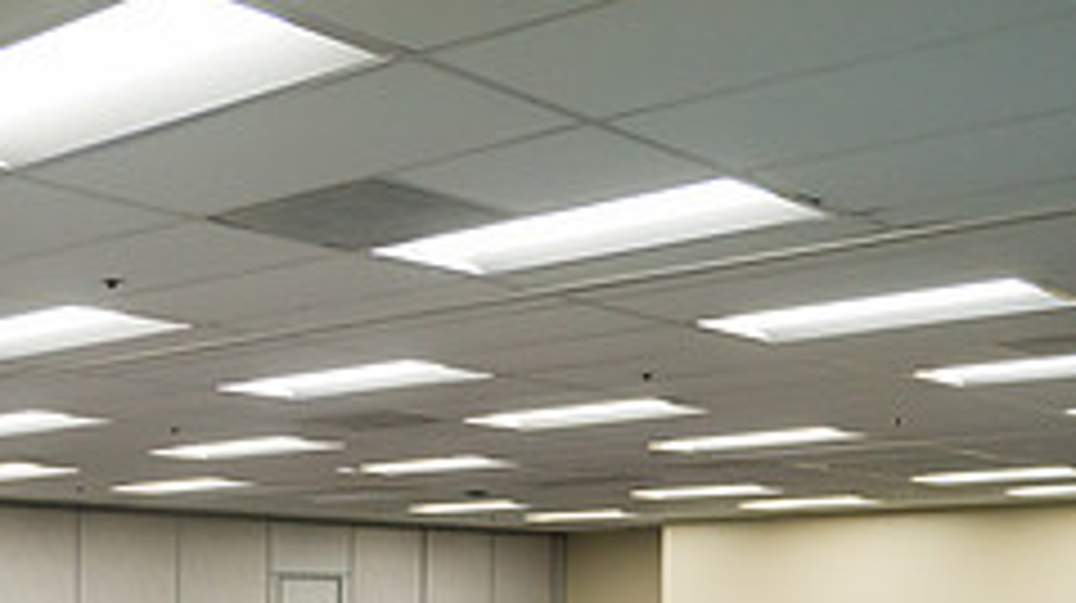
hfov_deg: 33.6
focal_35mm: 61
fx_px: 1739
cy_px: 720
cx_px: 252
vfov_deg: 18.6
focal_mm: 24
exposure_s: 1/800
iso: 3200
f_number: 3.2
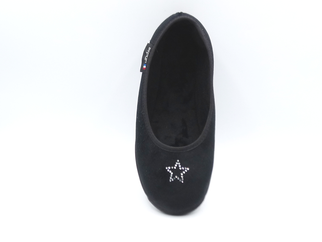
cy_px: 121
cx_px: 161
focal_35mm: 58
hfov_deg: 33.2
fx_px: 540
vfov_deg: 25.2
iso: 100
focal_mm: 5.9
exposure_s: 1/125
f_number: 4
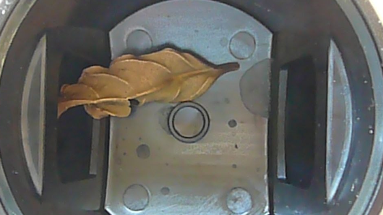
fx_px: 629
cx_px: 169
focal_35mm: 62
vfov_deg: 19.4
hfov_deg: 33.8
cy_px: 127
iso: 800
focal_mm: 5.2
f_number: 2.8
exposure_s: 1/80
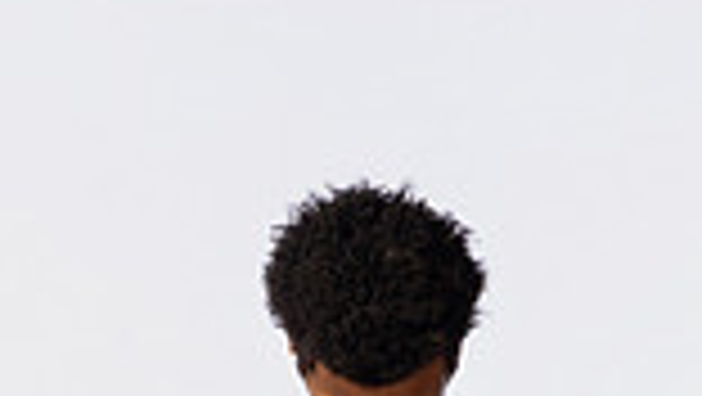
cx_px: 387
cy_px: 981
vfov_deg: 7.5
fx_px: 2813
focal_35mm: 151
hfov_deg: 14.2
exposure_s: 1/200
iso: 800
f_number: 8
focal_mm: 50
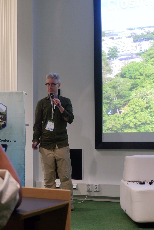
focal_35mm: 68
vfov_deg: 29.6
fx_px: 436
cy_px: 104
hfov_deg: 20.0
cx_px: 63
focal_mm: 37.4
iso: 5000
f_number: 5.2
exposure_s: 1/100
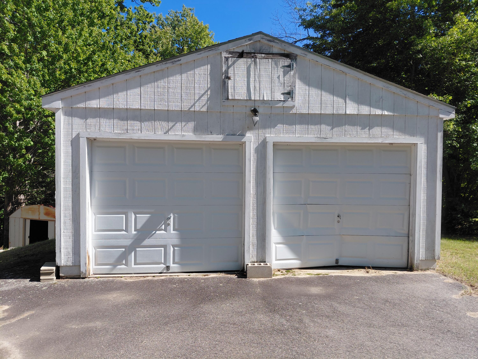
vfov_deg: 54.9
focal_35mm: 25
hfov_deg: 69.4
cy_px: 180
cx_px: 239
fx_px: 345
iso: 50
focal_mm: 4.69
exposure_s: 1/1571
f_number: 1.8
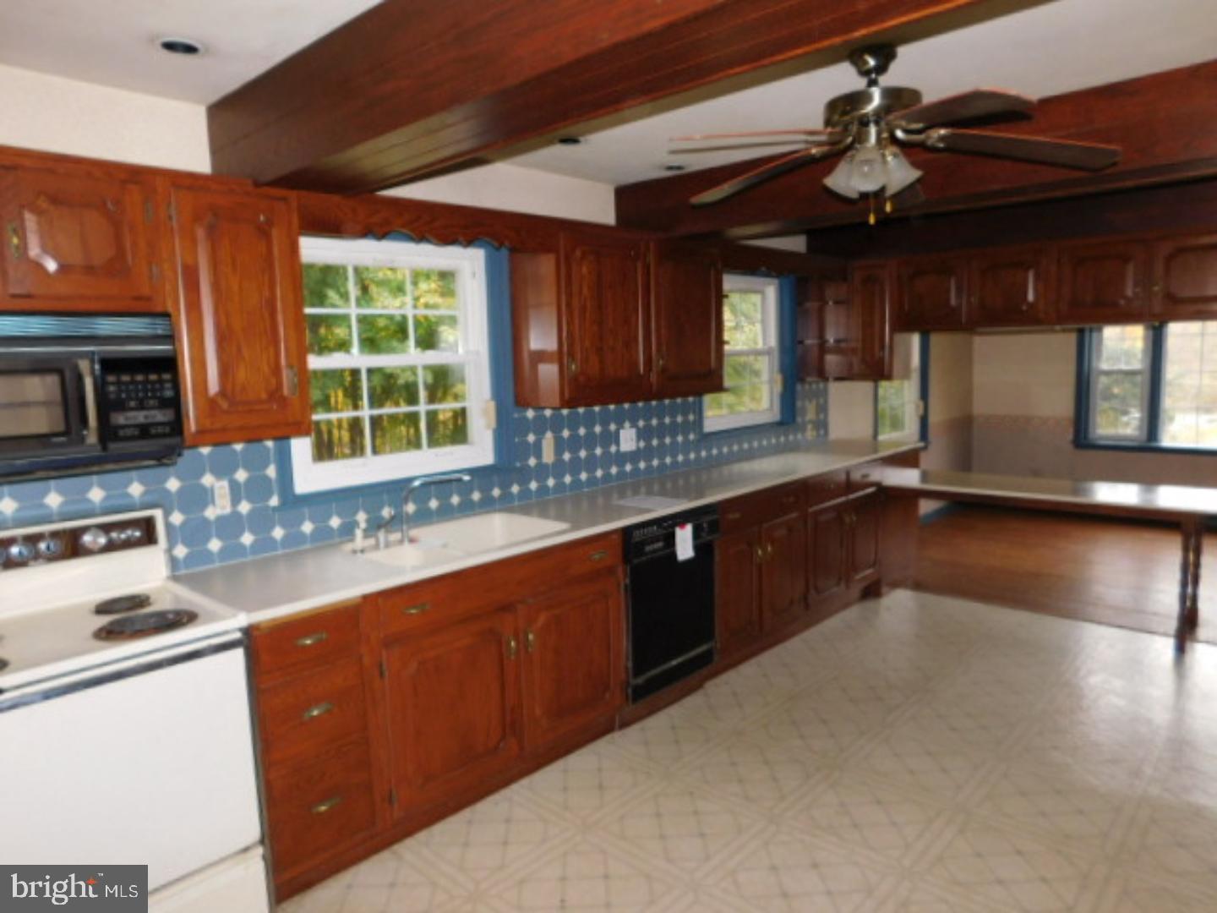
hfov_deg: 73.9
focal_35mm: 23
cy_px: 456
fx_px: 809
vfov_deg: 58.9
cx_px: 608
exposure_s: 1/30
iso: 200
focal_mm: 4
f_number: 3
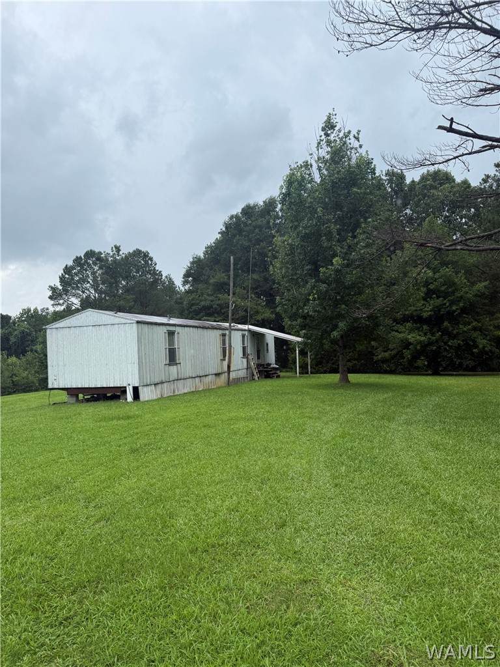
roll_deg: +3.1
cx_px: 250
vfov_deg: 71.6
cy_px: 334
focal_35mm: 24
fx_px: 462
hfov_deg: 56.8
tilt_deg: +0.9
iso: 80
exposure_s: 1/2525
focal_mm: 6.76
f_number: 1.78
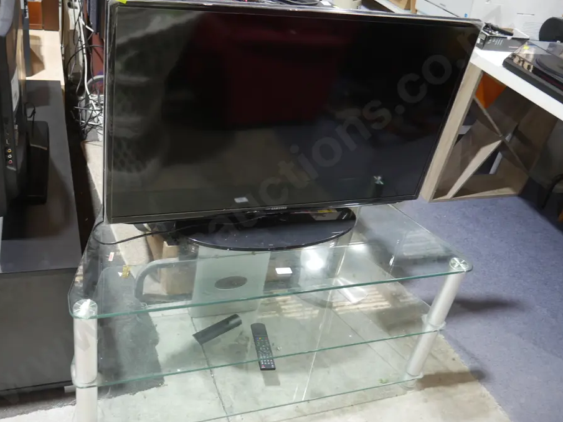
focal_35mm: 34
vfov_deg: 41.8
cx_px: 252
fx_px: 553
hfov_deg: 53.9
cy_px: 207
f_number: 3.6
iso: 800
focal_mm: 15
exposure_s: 1/60
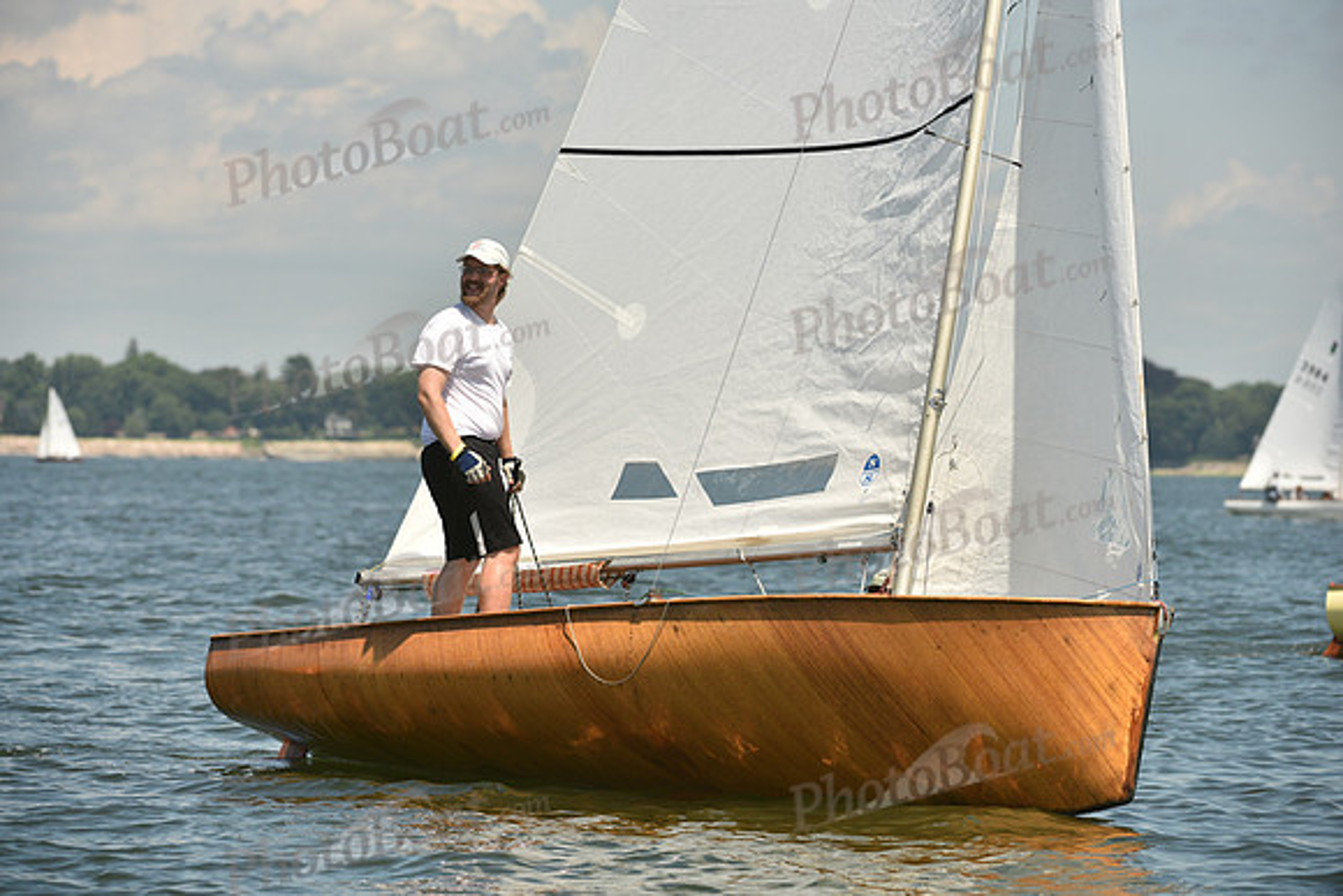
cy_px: 448
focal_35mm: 200
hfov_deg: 10.3
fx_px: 7463
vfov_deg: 6.9
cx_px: 672
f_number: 5.6
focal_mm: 200
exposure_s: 1/1250
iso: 250
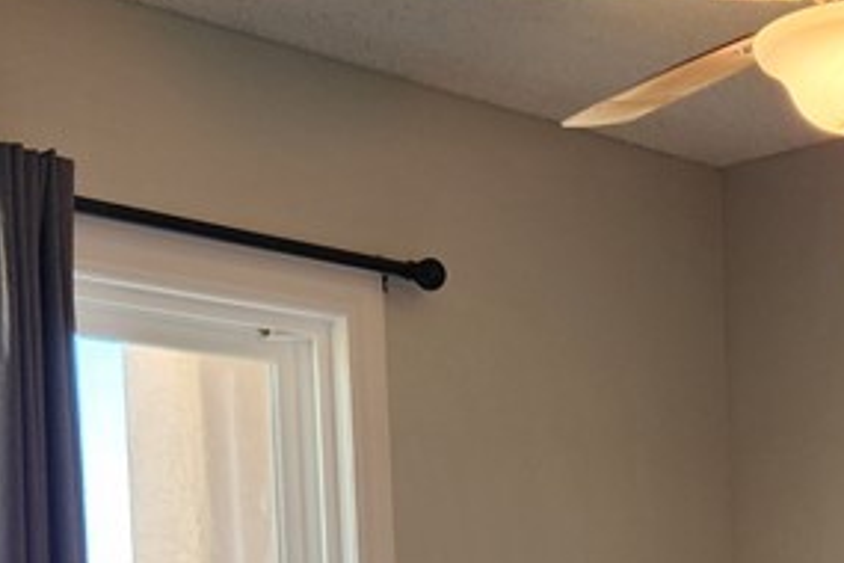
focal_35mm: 86
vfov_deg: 14.7
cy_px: 862
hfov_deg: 23.4
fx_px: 2016
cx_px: 637
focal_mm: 5.4
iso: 64
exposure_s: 1/120
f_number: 1.8
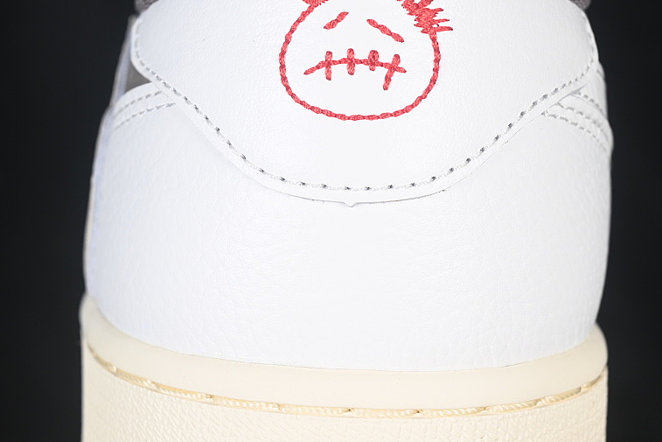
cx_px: 340
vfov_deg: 12.8
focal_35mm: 107
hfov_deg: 19.1
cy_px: 200
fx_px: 1968
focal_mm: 50
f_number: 7.1
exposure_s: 1/80
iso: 160
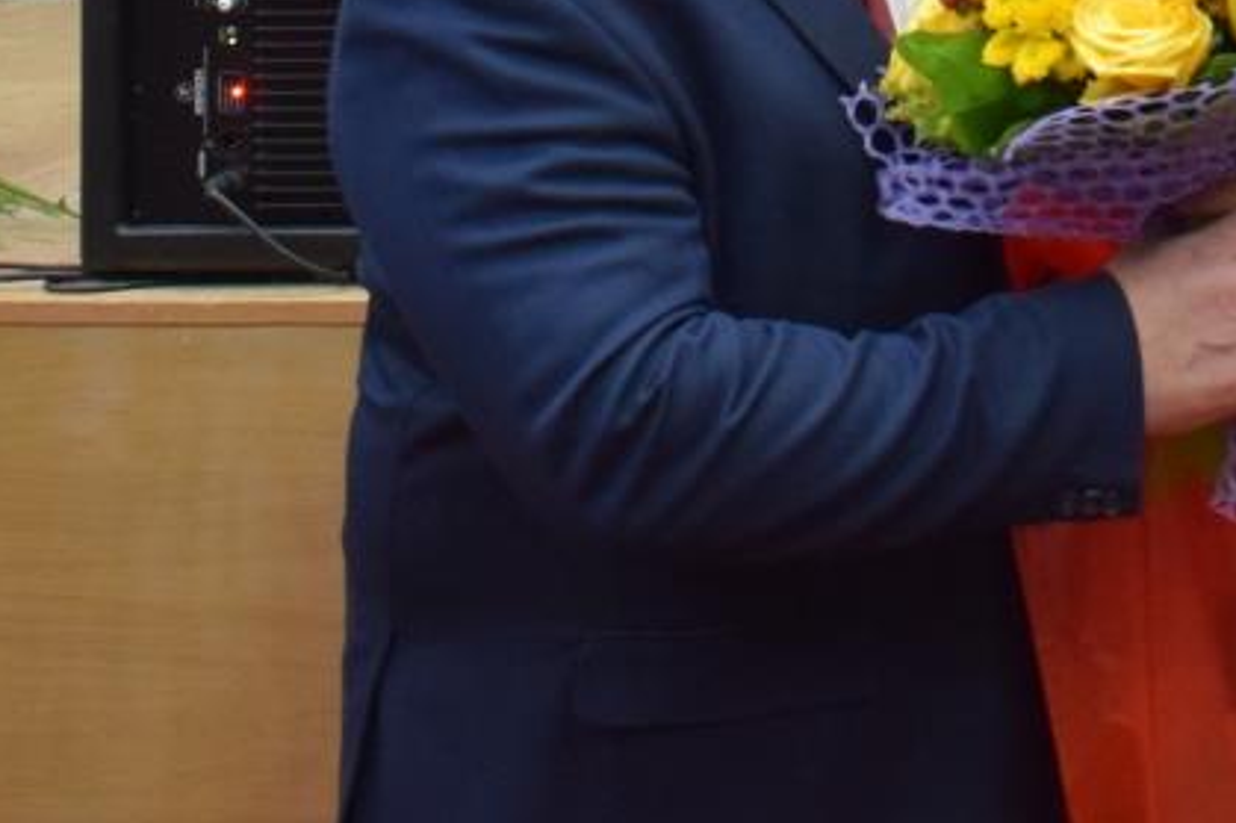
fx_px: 2265
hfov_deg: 28.9
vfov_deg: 19.7
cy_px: -96
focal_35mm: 66
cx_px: 1192
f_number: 3.5
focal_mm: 18
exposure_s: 1/60
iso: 1600
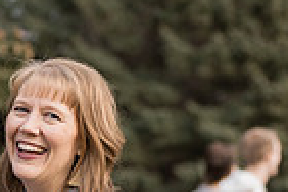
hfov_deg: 7.1
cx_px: 251
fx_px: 2304
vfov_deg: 4.8
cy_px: 191
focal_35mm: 288
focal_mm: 70
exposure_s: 1/200
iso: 125
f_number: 2.8
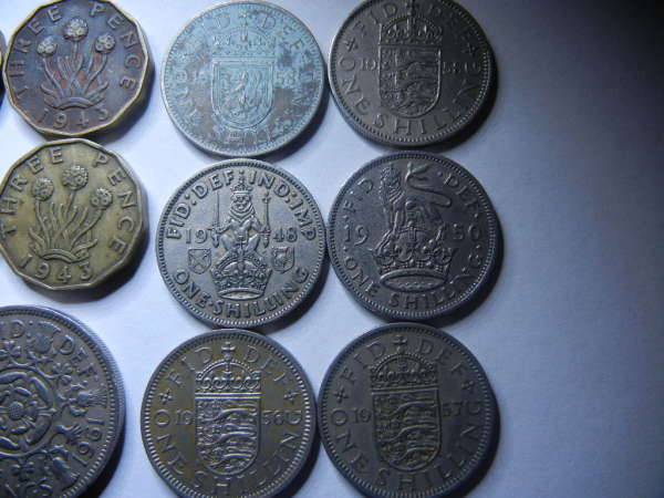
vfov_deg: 46.8
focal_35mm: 30
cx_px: 332
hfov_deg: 60.0
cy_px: 249
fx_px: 575
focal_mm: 5.4
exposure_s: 1/108
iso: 160
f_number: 3.5
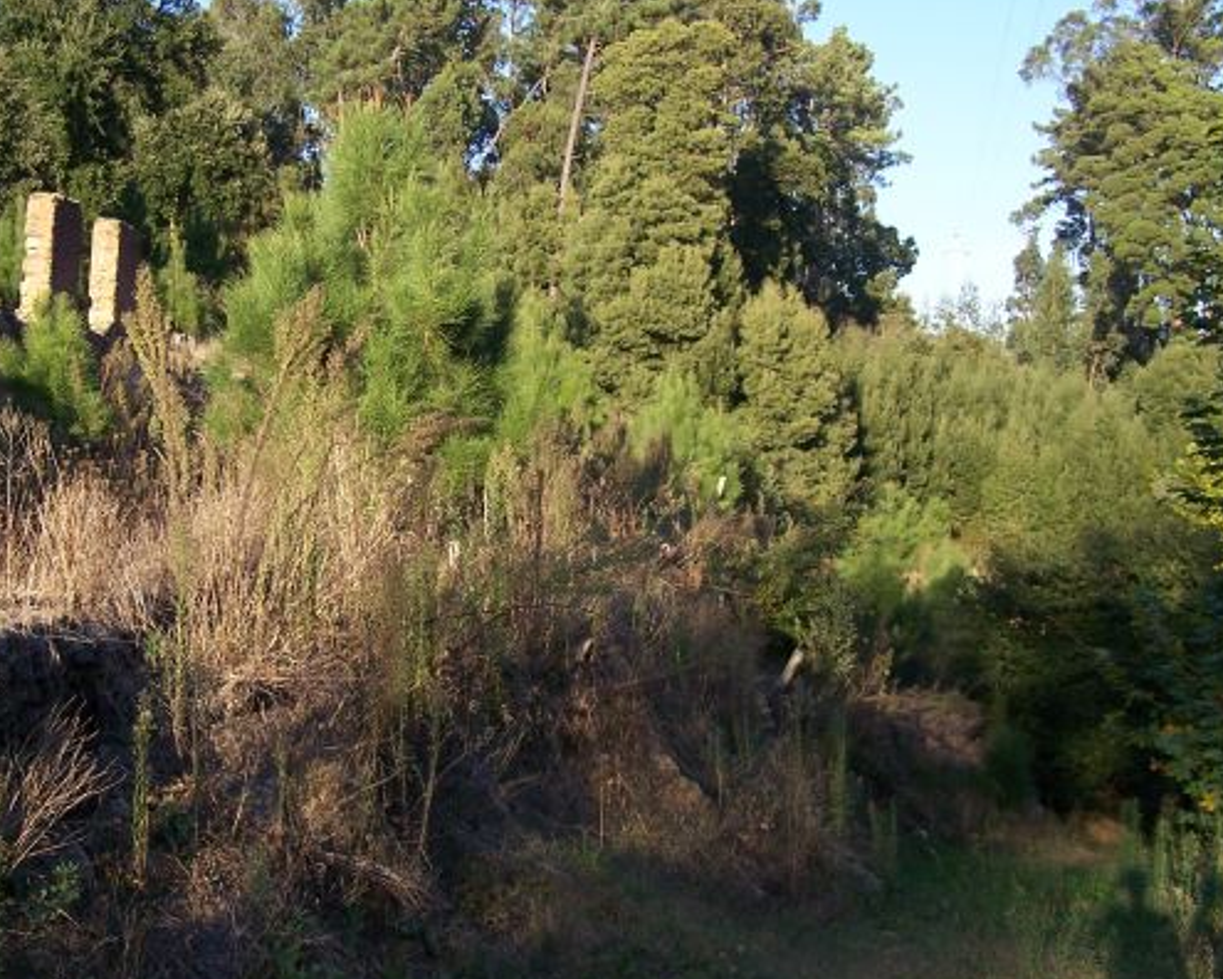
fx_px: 1737
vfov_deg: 31.4
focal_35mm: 48
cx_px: 541
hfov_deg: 38.7
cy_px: 457
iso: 80
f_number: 2.8
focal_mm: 6.3
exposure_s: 1/400
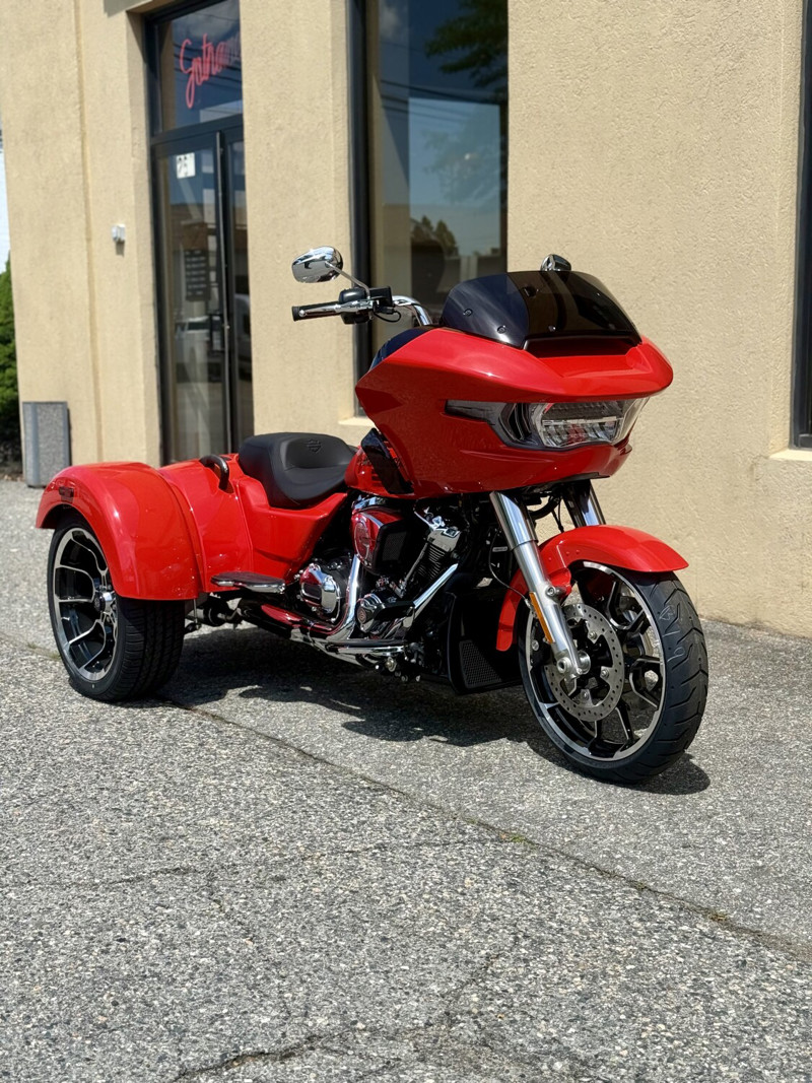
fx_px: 1502
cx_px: 406
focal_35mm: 48
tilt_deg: -8.4
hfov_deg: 30.3
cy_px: 542
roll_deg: +0.6
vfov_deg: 39.7
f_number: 1.78
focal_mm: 6.76
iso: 80
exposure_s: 1/4098
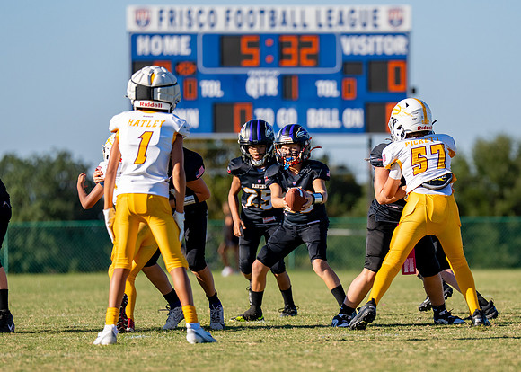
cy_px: 214
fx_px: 5650
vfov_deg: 3.8
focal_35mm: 382
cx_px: 426
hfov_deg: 5.3
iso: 160
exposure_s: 1/3200
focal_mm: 200
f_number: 2.8
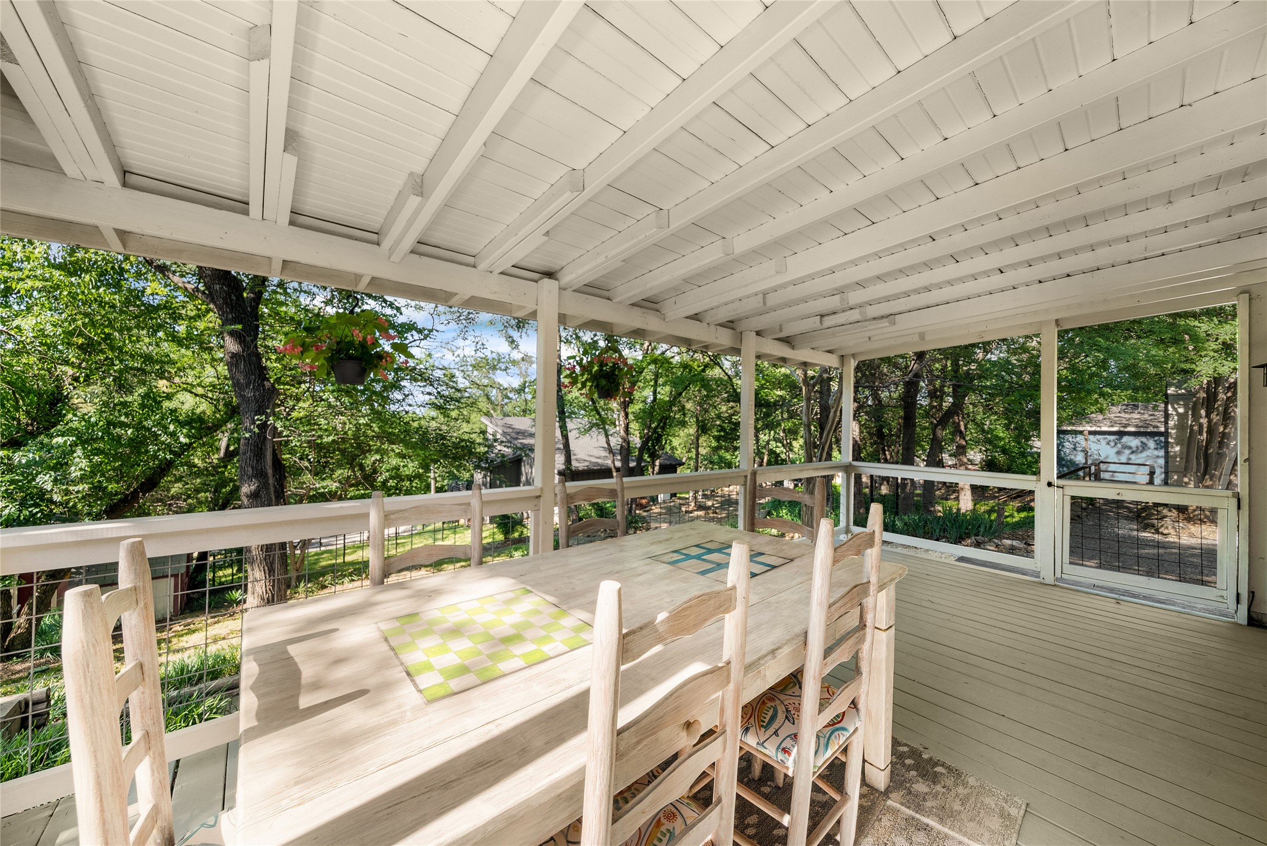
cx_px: 634
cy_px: 423
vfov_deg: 90.1
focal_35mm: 12
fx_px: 423
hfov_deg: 112.6
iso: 125
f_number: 11
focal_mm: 12
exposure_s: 1/6
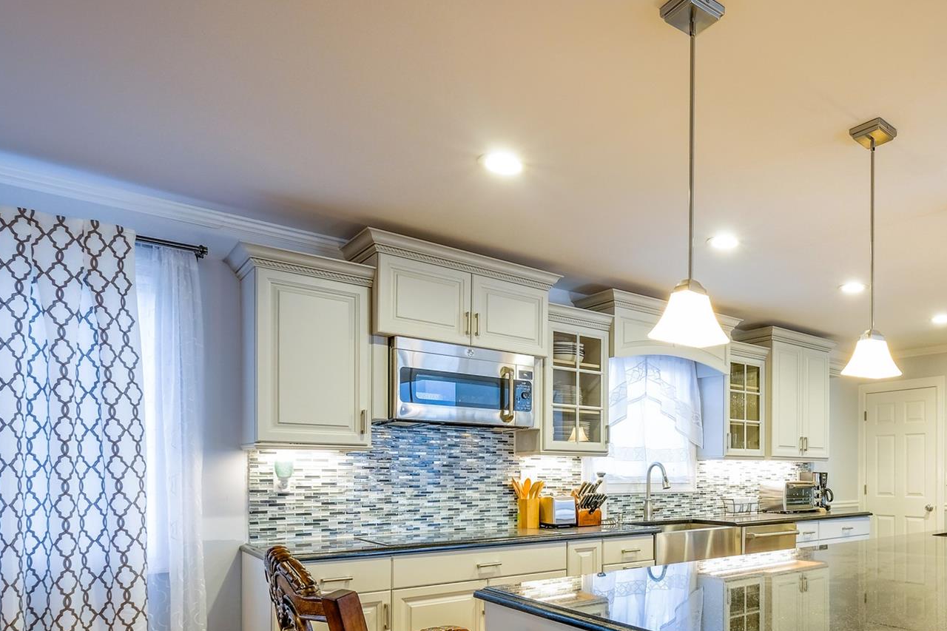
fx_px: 631
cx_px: 727
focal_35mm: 24
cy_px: 480
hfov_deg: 68.2
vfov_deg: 50.7
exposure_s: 1/5
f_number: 10
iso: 400
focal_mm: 10
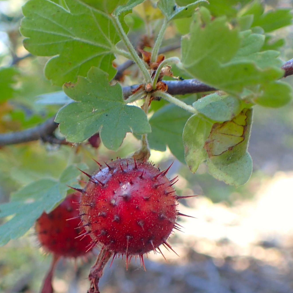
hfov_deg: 46.0
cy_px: 144
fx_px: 345
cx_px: 146
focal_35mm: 36
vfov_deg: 46.0
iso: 125
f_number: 2.3
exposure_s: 1/125
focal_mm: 5.5
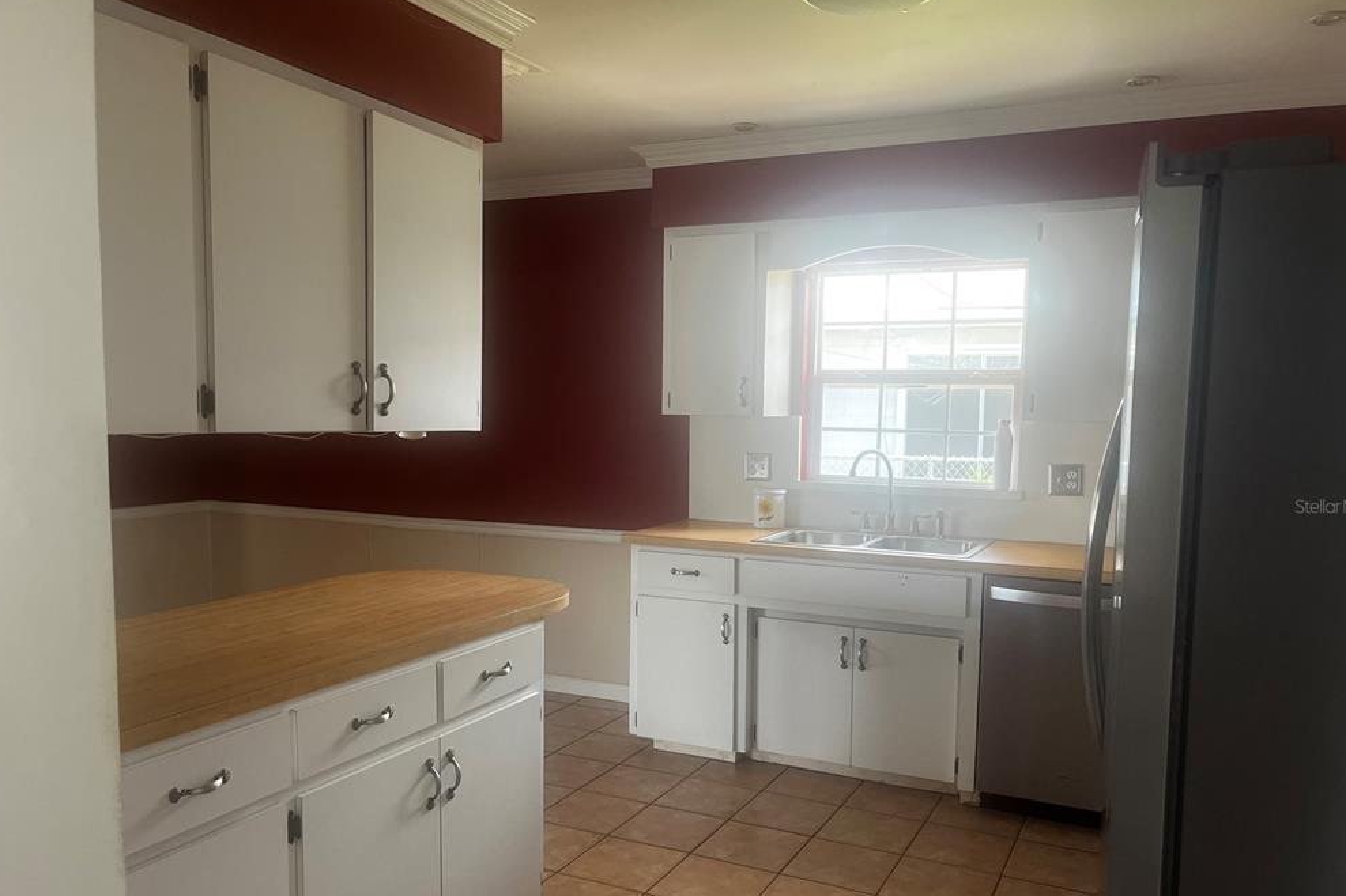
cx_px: 680
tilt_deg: -7.4
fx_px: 1047
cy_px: 506
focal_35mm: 28
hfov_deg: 65.5
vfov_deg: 46.3
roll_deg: -1.2
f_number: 1.6
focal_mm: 5.1
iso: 125
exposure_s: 1/114
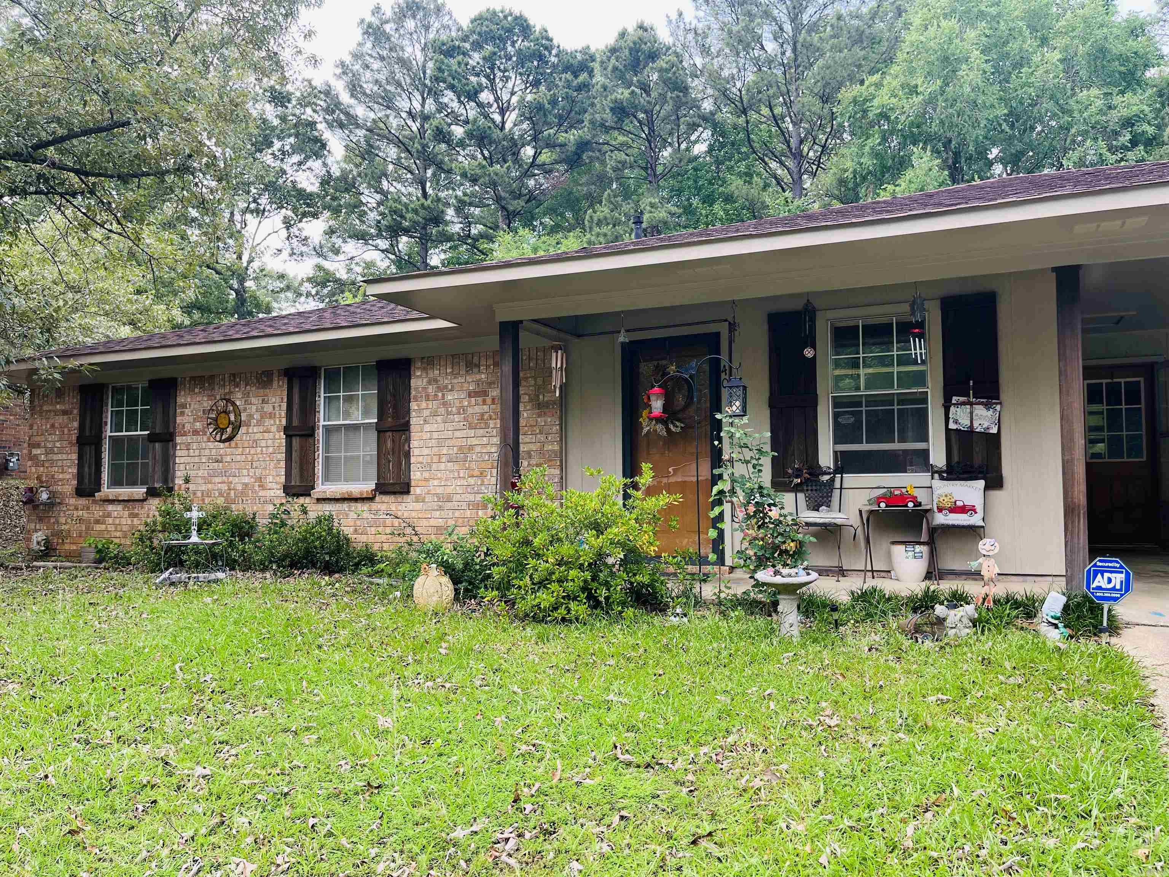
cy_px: 438
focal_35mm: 26
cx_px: 584
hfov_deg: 67.3
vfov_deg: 53.1
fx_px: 878
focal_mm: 5.1
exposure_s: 1/419
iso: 50
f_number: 1.6
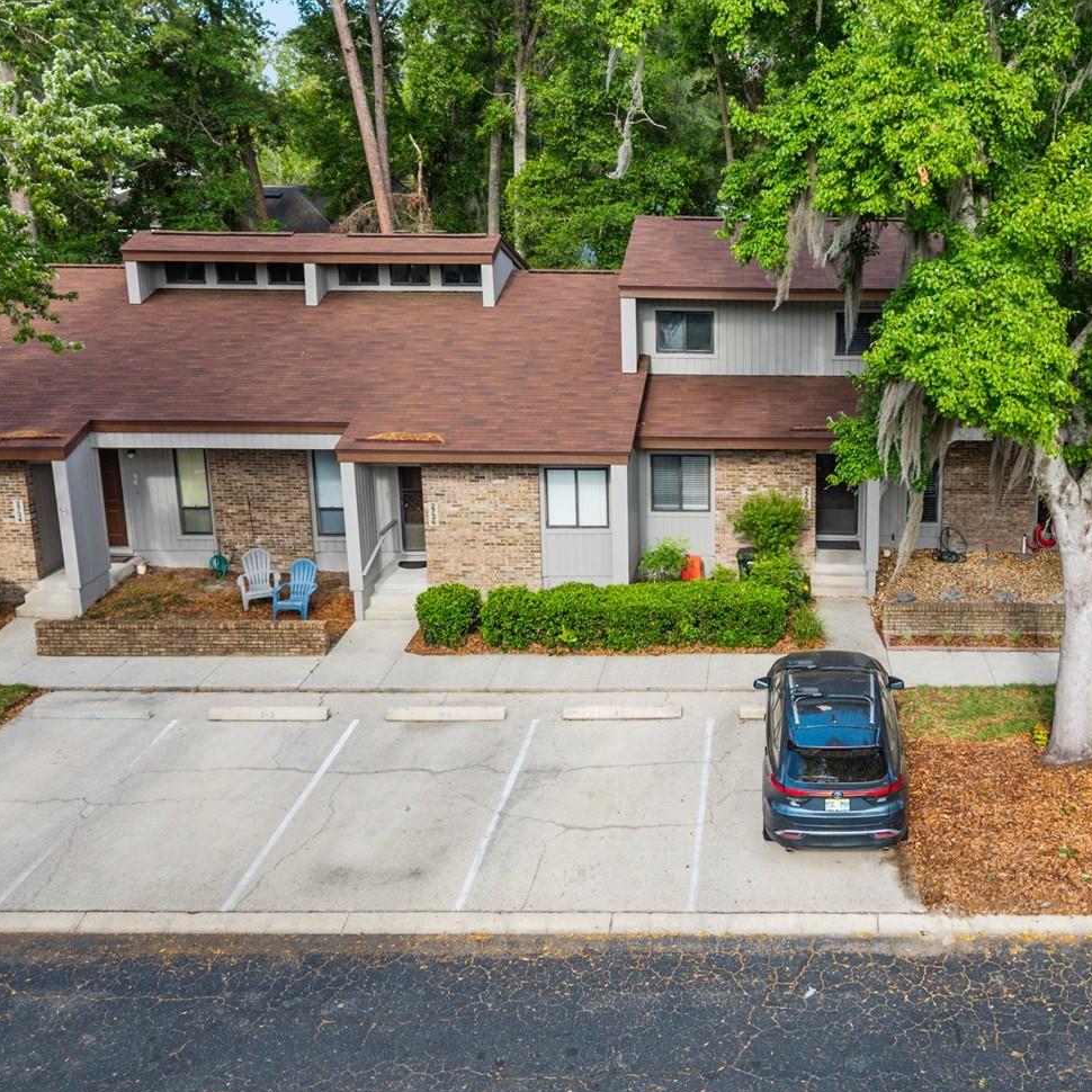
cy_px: 422
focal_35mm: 35
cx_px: 789
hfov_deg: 45.9
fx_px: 1249
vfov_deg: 46.9
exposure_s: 1/640
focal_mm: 8.67
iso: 100
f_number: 1.8
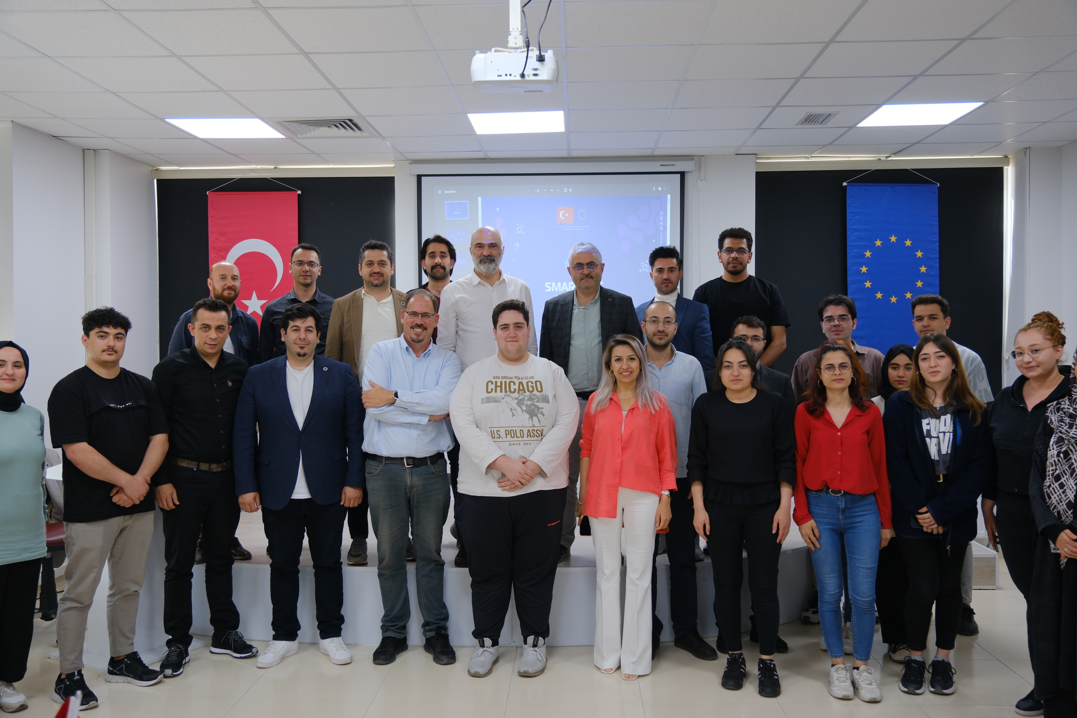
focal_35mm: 30
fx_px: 897
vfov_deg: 43.6
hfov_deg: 61.9
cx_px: 538
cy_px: 359
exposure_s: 1/30
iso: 400
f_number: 4
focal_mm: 20.2
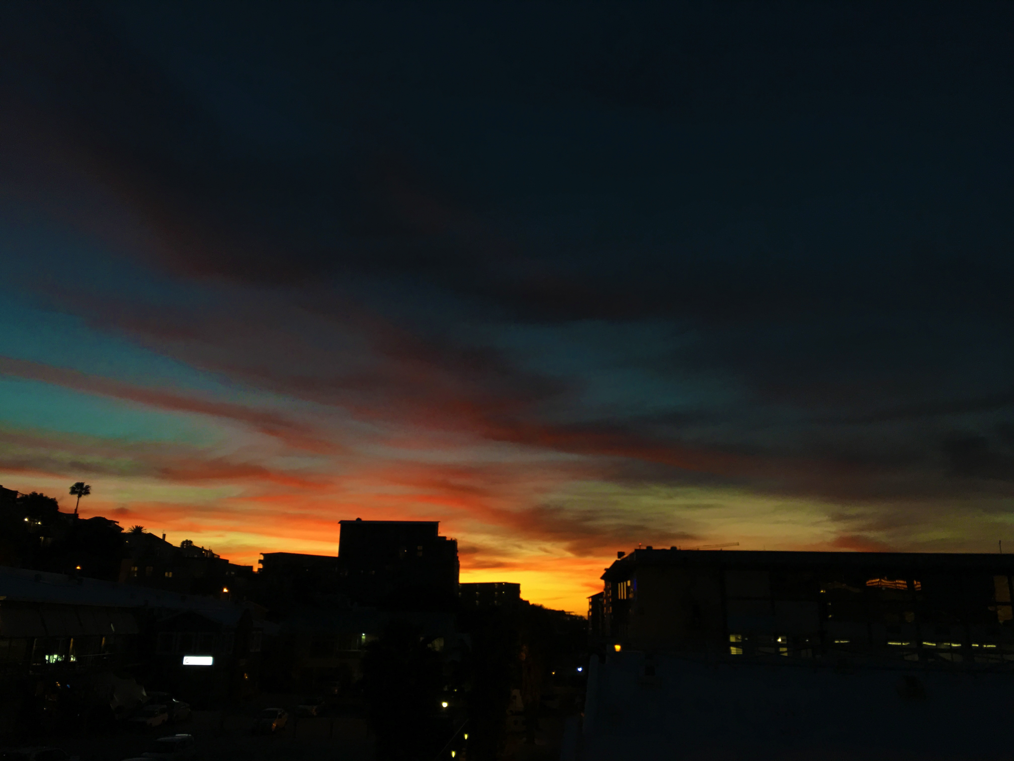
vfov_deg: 48.2
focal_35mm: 29
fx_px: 849
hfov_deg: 61.7
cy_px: 380
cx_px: 507
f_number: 2.2
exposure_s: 1/33
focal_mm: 4.15
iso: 40
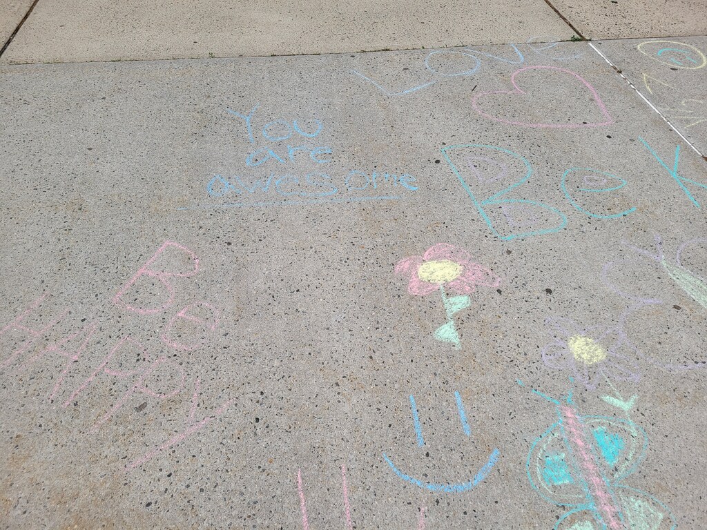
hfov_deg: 67.3
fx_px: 531
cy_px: 265
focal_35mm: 26
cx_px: 354
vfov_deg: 53.1
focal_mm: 5.4
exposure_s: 1/3861
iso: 40
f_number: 1.8
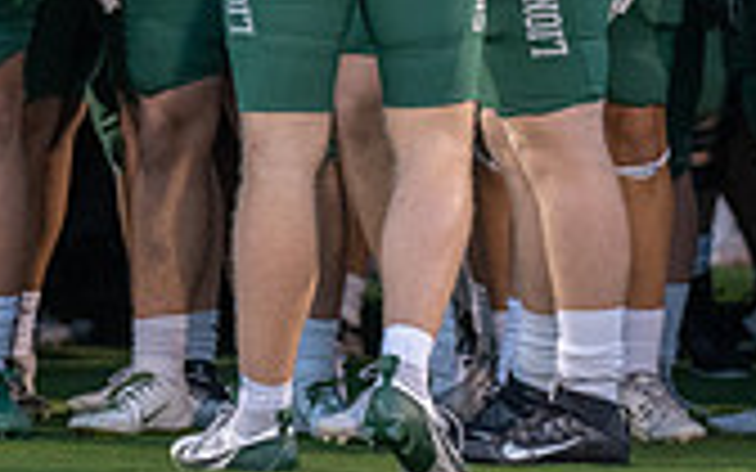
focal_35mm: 598
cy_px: -203
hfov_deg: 3.5
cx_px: -96
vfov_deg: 2.2
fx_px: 12321
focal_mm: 135
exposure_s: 1/1000
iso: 2000
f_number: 2.8
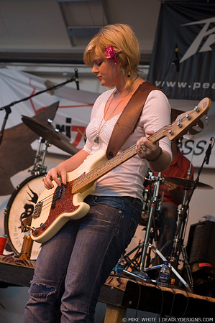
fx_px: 943
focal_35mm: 105
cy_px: 162
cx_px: 108
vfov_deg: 19.5
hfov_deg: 13.0
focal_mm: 70
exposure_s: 1/125
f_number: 4
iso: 200
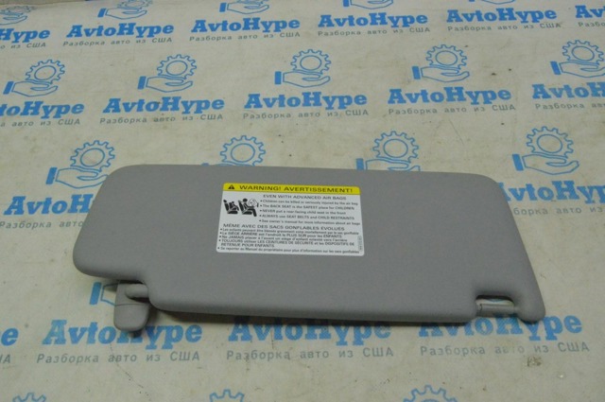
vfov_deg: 39.9
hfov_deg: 57.3
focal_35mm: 33
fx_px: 554
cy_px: 201
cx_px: 302
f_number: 20
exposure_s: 1/60
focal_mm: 22
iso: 6400
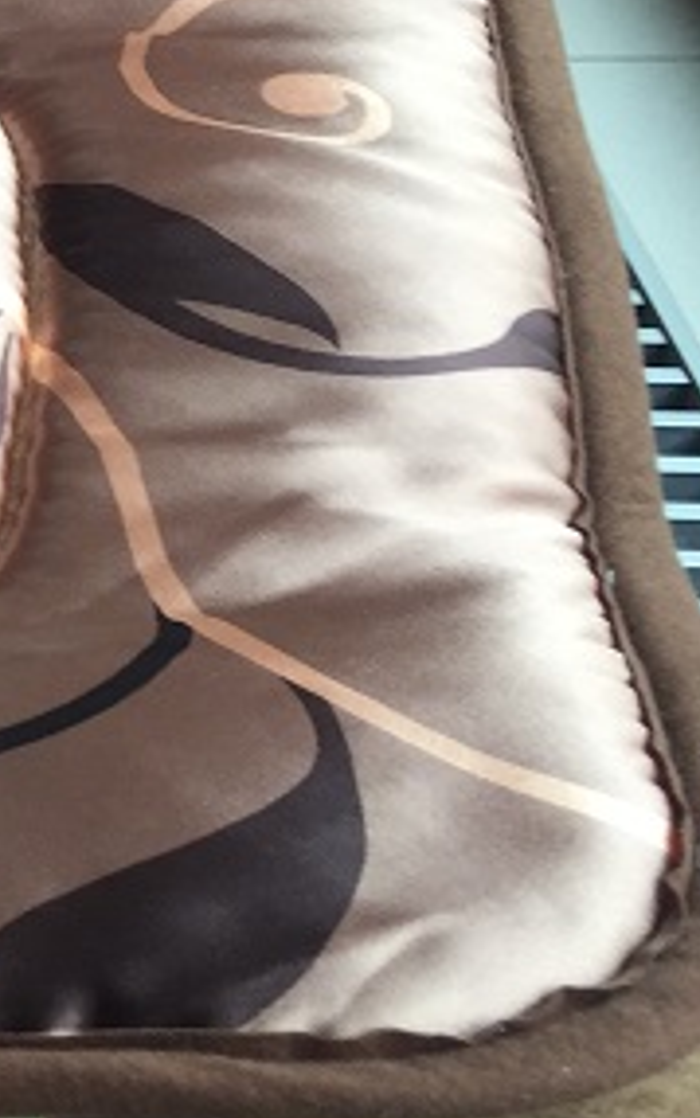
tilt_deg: -35.5
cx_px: -856
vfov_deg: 24.1
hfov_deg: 12.6
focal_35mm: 86
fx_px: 2622
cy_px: 473
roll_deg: +4.7
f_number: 2.2
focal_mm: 4.15
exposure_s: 1/100
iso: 32
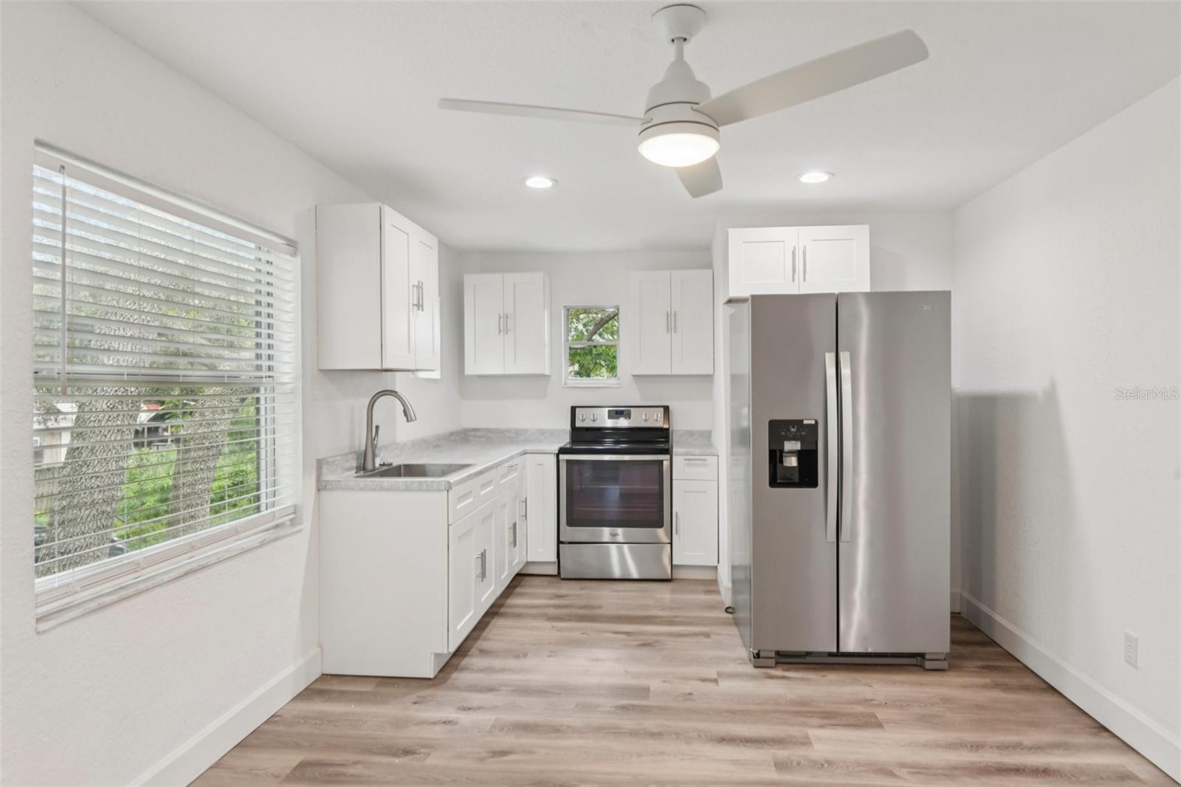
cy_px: 394
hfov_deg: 84.0
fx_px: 656
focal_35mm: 20
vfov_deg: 61.9
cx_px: 590
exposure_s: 1/25
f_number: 8
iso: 400
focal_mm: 20
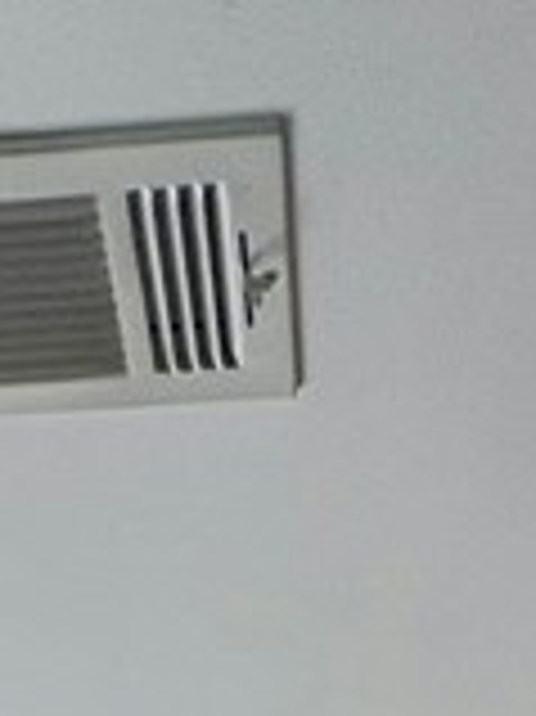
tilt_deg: -13.3
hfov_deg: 16.4
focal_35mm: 90
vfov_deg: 12.1
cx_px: 288
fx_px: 1861
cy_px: 2058
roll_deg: +3.0
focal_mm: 2.22
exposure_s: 1/120
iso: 80
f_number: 2.2
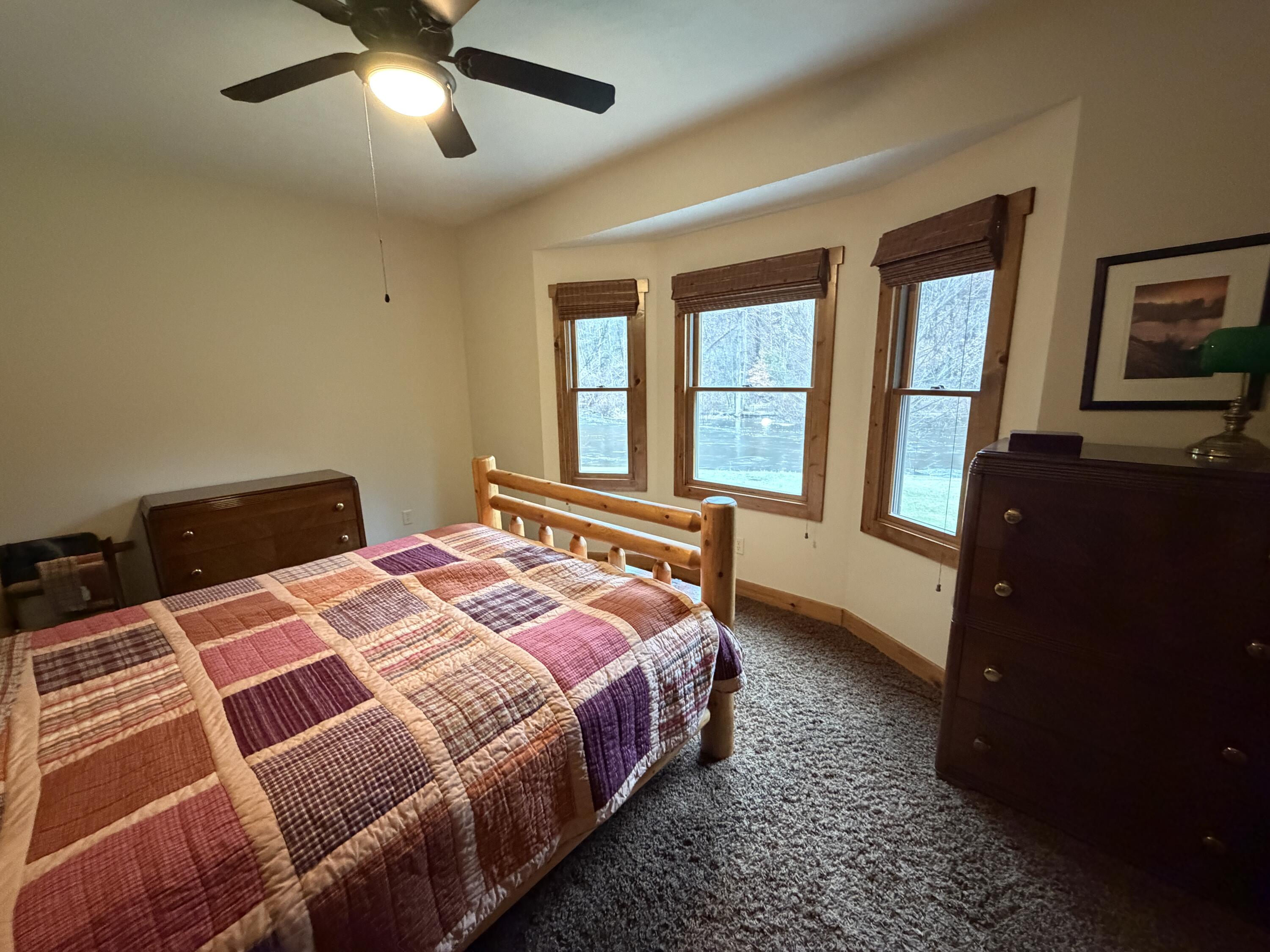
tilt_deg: -10.4
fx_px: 514
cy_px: 476
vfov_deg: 85.7
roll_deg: +1.0
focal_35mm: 14
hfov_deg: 102.1
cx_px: 635
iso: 1000
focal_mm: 2.22
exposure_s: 1/60
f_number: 2.2
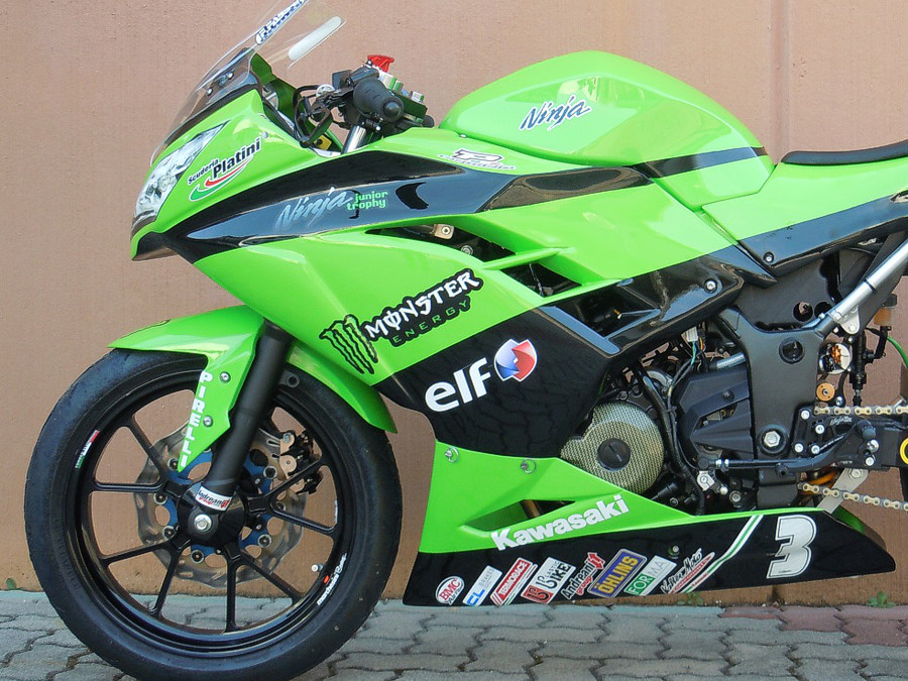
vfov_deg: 32.2
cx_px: 454
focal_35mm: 45
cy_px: 340
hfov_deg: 42.1
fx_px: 1180
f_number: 3.8
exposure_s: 1/80
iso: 100
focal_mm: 8.1
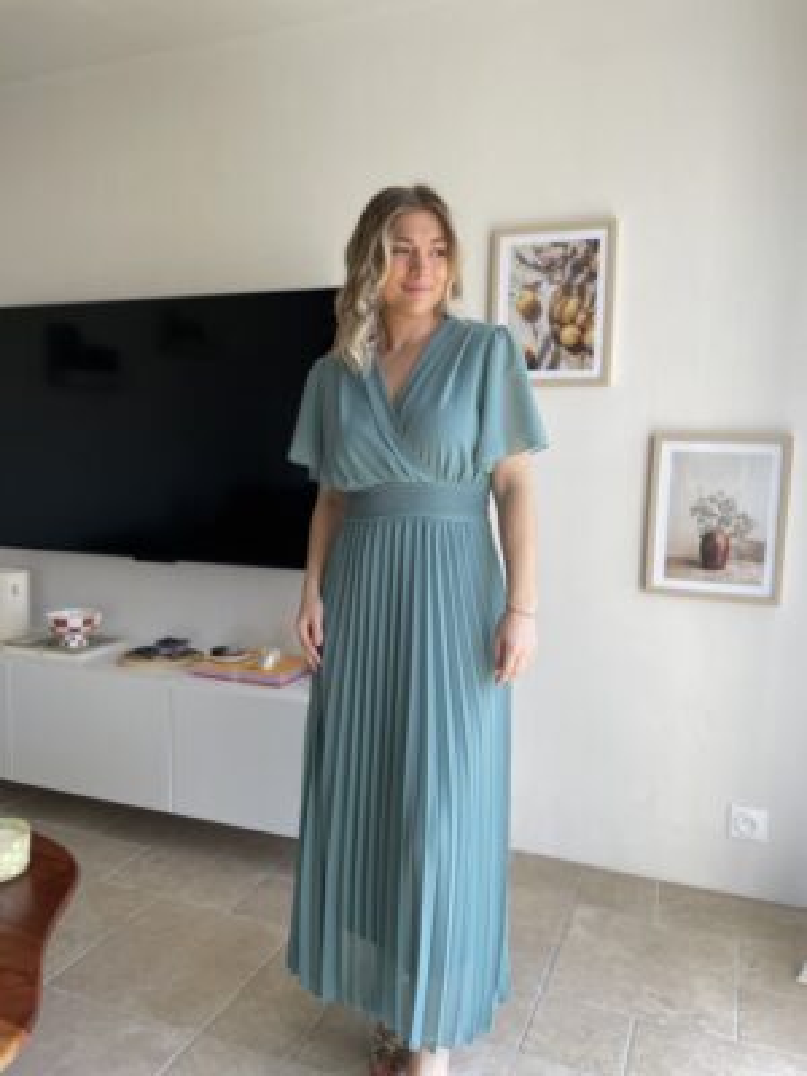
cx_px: 404
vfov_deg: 67.3
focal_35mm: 26
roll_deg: -0.5
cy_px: 538
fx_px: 808
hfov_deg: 53.1
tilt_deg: -5.3
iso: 50
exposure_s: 1/498
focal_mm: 4.2
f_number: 1.6
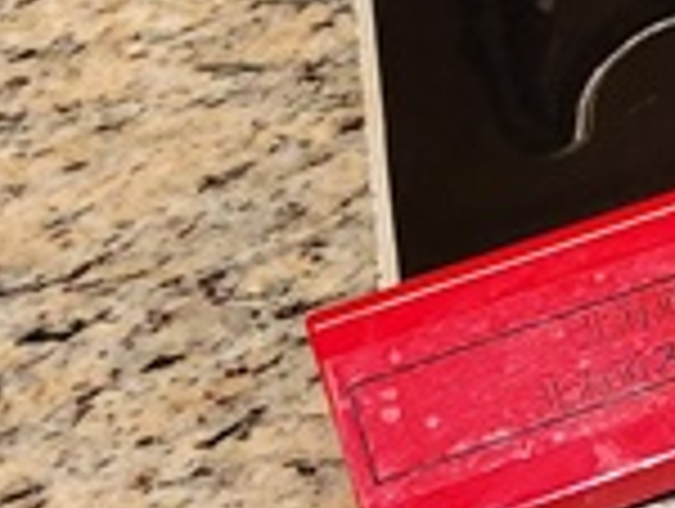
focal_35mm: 173
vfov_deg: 8.4
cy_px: -288
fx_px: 3379
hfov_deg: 9.0
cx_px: 2079
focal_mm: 5.4
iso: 250
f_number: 1.8
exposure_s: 1/120
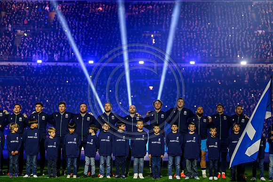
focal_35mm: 103
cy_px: 91
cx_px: 136
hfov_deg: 19.8
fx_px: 781
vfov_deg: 13.3
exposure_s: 1/500
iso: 1600
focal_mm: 103
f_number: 2.8
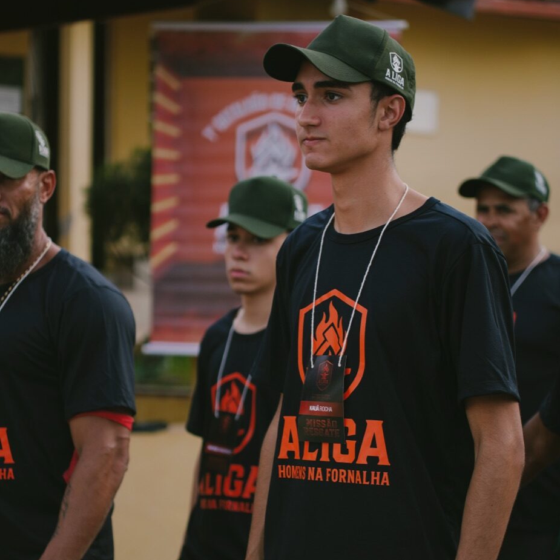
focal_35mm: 108
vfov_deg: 16.1
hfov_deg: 16.1
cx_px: 282
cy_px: 339
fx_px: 1977
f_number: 1.8
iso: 80
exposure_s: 1/1000
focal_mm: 56
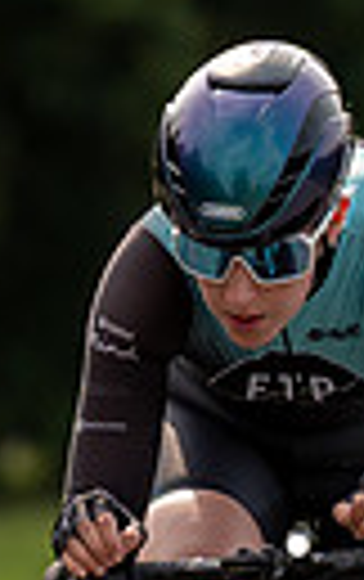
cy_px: 698
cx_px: 143
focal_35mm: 1505
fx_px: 23808
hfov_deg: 0.9
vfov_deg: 1.4
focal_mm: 188
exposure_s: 1/1000
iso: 125
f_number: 3.5
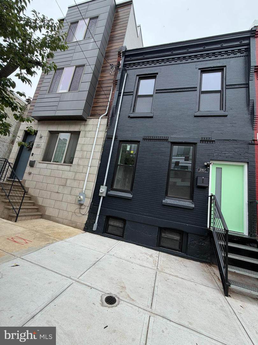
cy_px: 172
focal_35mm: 14
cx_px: 129
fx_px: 139
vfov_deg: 102.1
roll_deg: -8.7
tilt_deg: +11.6
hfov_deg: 85.7
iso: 50
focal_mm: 2.22
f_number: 2.2
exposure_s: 1/502
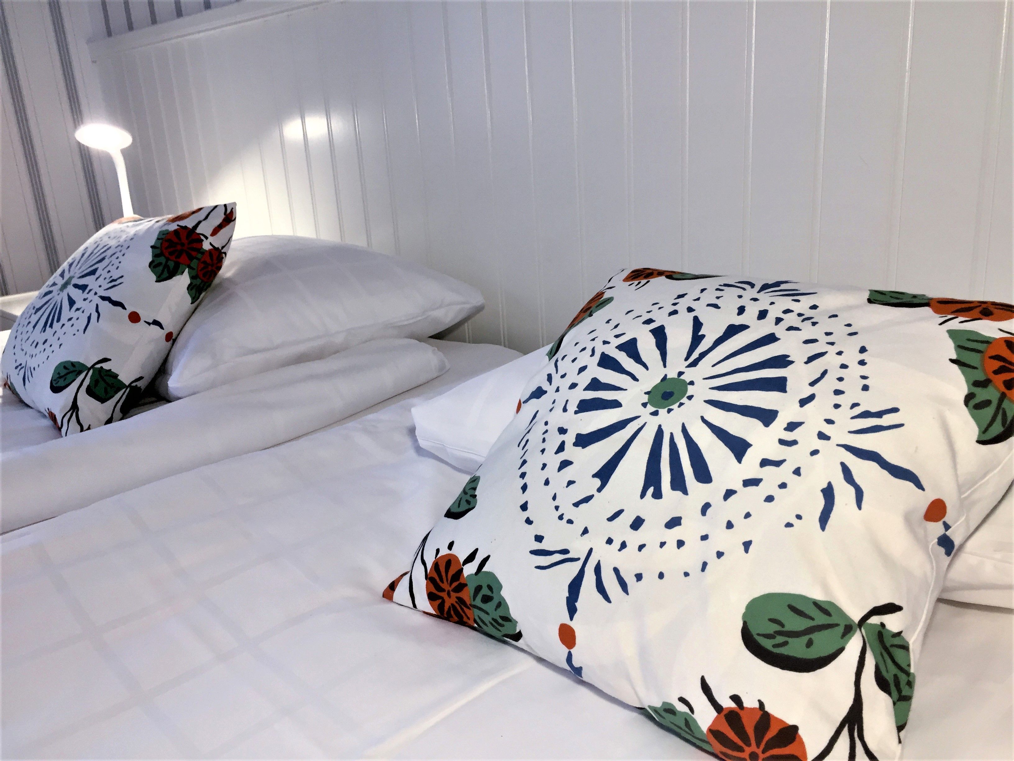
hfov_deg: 61.7
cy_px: 380
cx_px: 507
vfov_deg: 48.2
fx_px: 849
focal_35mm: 29
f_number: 2.2
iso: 32
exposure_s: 1/33
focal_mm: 4.15
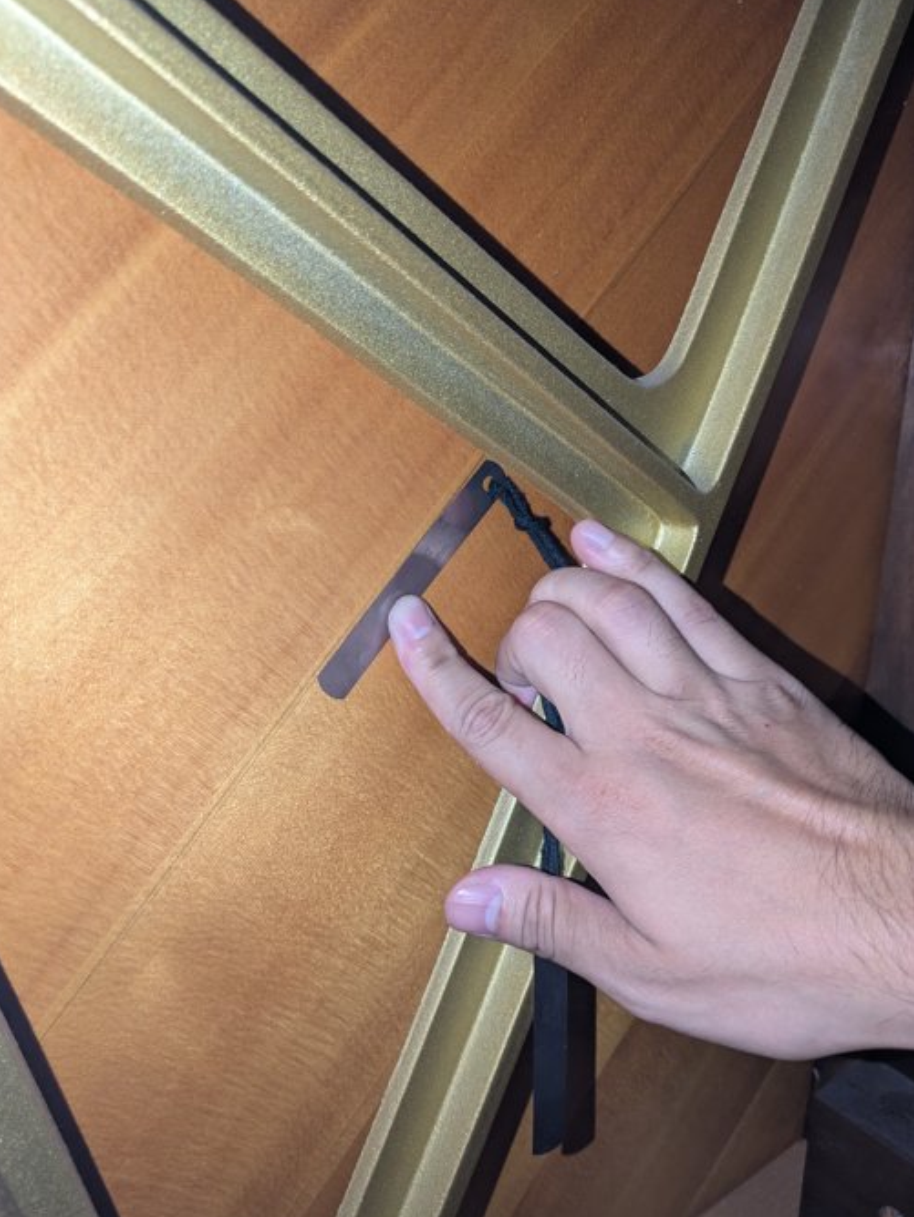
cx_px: 424
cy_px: 608
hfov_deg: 51.4
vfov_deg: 65.3
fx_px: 950
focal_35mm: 27
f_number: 1.89
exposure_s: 1/100
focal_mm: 5.43
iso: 502
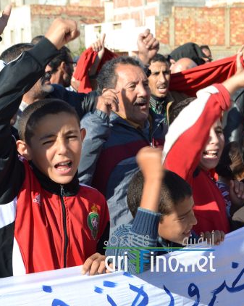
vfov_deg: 20.4
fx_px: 849
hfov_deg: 16.3
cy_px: 152
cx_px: 161
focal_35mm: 94
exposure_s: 1/320
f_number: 8
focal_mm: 44
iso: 100
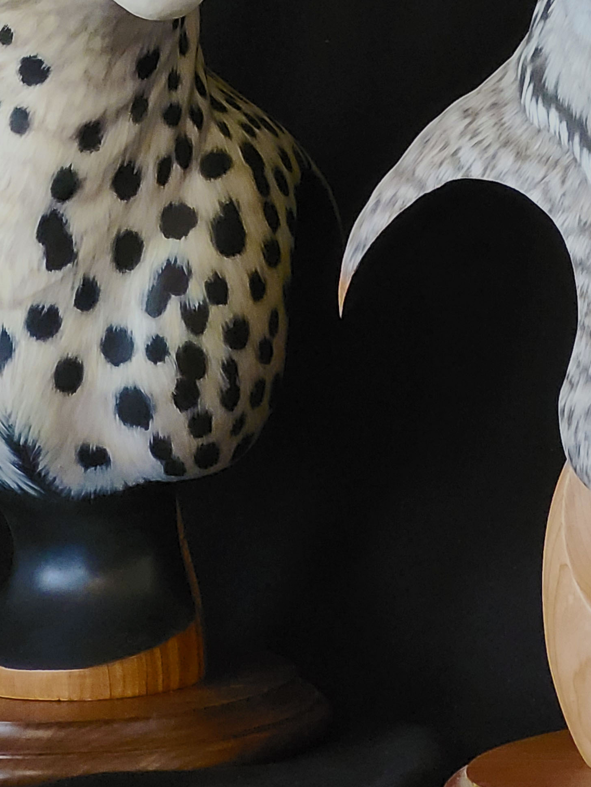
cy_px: 67
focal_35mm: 158
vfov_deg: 12.4
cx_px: 429
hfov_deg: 9.4
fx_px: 3596
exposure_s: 1/60
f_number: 2.4
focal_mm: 7.12
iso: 1000
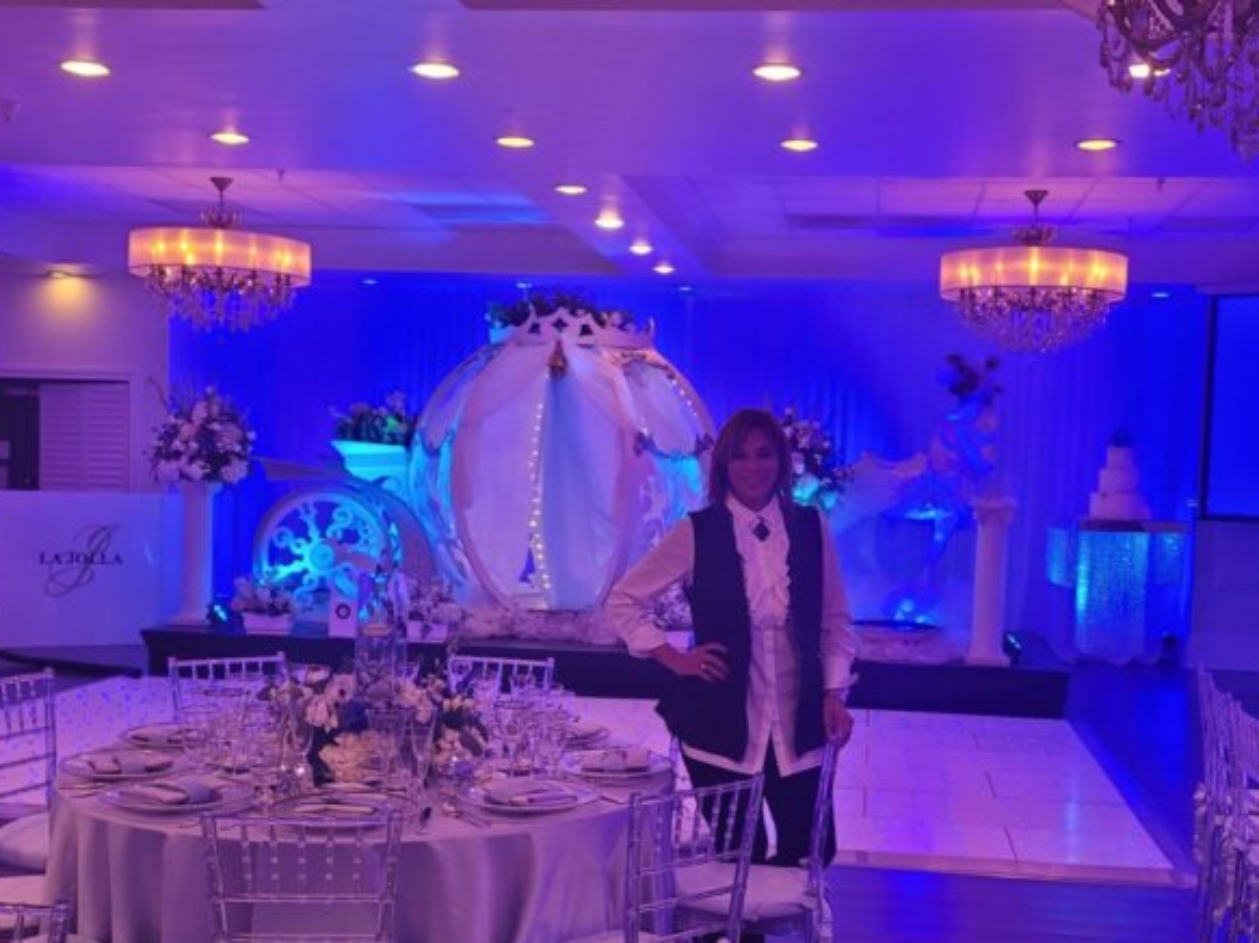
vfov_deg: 32.8
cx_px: 733
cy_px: 554
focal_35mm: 44
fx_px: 1600
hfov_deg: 42.8
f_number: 1.8
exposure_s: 1/39
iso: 250
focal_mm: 7
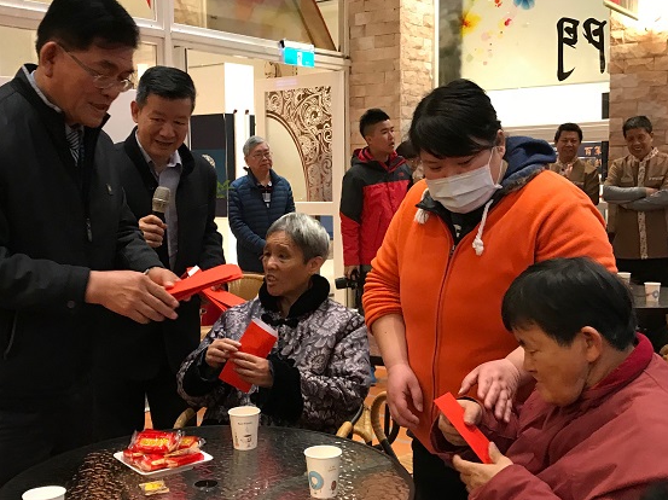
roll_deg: +0.4
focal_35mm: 45
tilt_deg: -4.7
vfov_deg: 32.1
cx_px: 300
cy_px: 246
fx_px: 868
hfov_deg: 42.0
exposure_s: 1/15
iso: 64
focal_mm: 3.99
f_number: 1.8
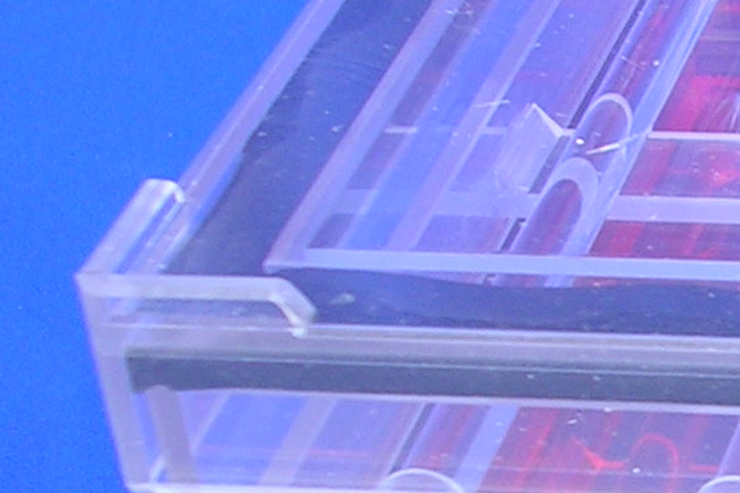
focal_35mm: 175
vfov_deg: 7.8
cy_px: 463
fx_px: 3596
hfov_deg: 11.0
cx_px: 1294
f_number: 3
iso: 50
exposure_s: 1/12.5
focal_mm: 7.1
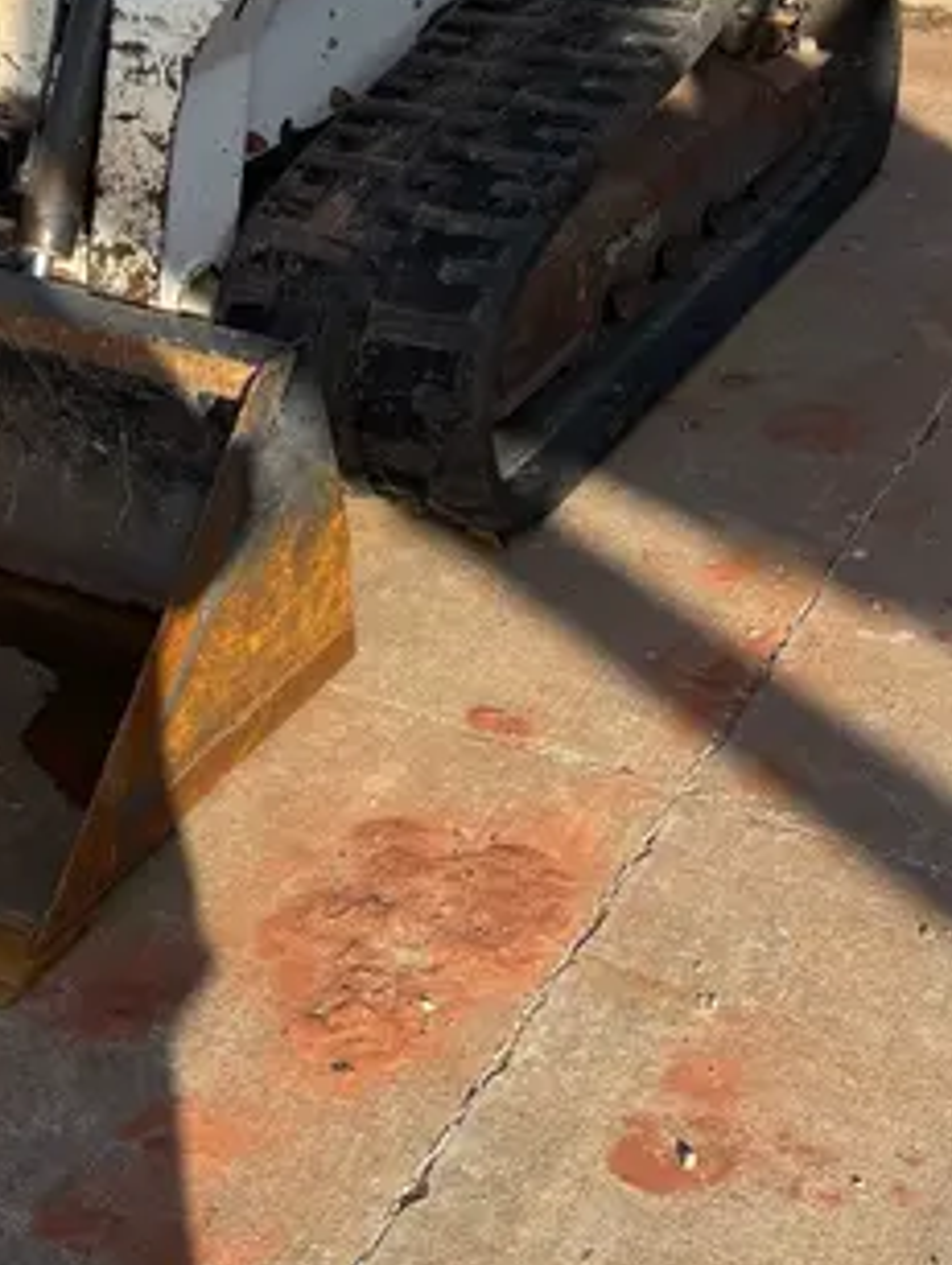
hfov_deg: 23.1
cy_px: -35
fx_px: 2269
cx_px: 111
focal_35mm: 62
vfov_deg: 28.9
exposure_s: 1/3413
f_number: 1.6
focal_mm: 5.96
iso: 50
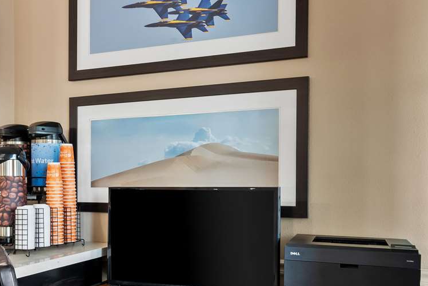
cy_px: 209
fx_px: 381
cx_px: 109
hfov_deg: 55.9
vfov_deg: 40.2
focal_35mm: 32
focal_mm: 16
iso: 400
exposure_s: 1/2.5
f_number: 8
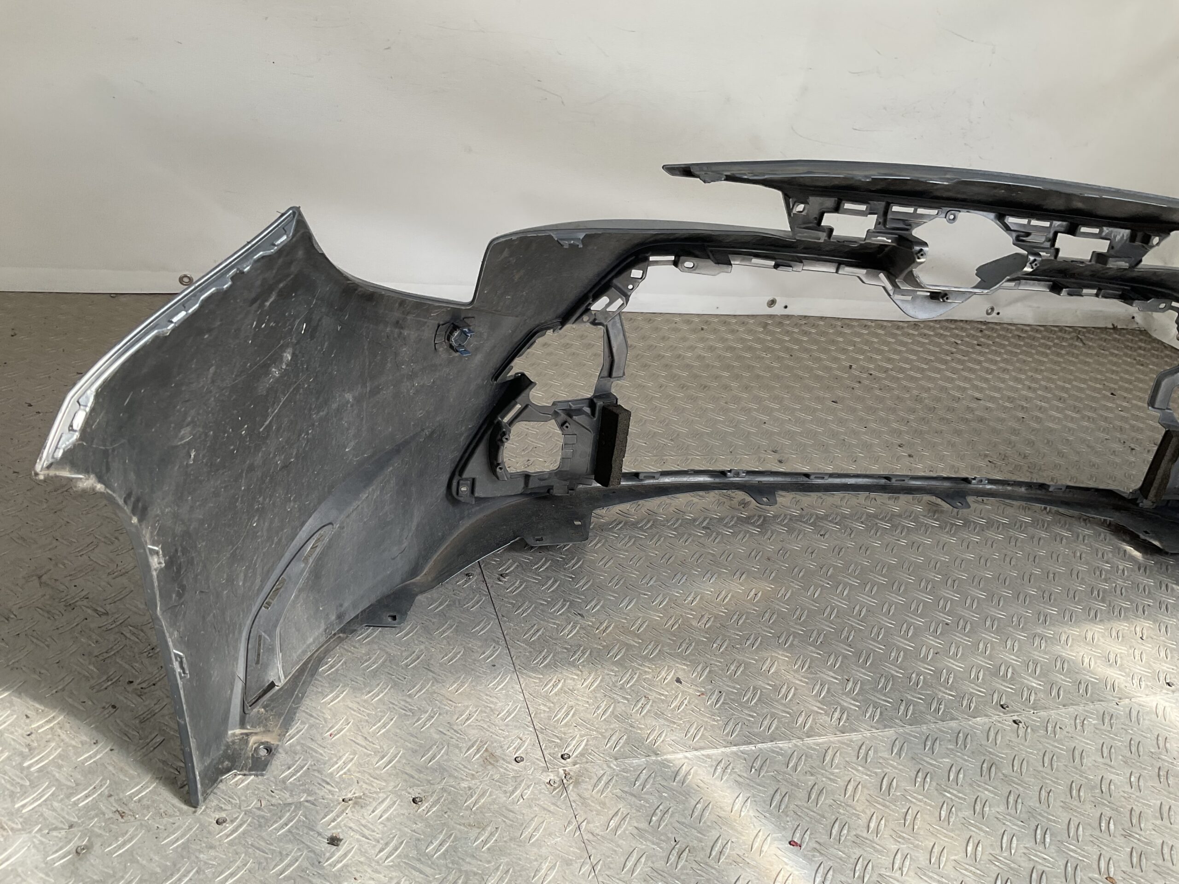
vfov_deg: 48.2
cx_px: 590
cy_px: 442
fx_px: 988
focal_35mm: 29
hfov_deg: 61.7
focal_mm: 3
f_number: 1.8
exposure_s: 1/473
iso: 16
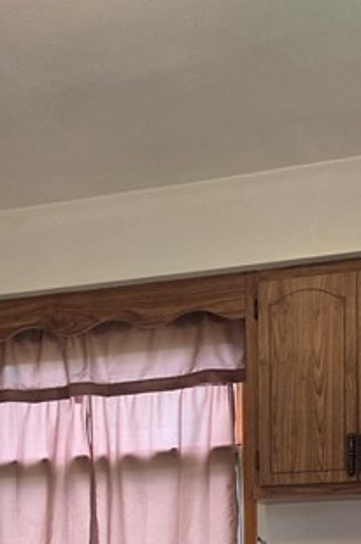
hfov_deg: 17.0
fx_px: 1191
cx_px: 36
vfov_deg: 24.0
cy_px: 605
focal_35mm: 79
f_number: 1.8
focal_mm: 5.4
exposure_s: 1/120
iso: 320
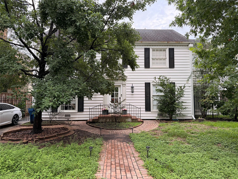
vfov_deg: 56.8
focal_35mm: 24
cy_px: 90
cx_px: 119
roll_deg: -0.1
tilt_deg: +3.7
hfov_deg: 71.6
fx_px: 165
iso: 100
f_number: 1.78
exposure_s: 1/1156
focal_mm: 6.76
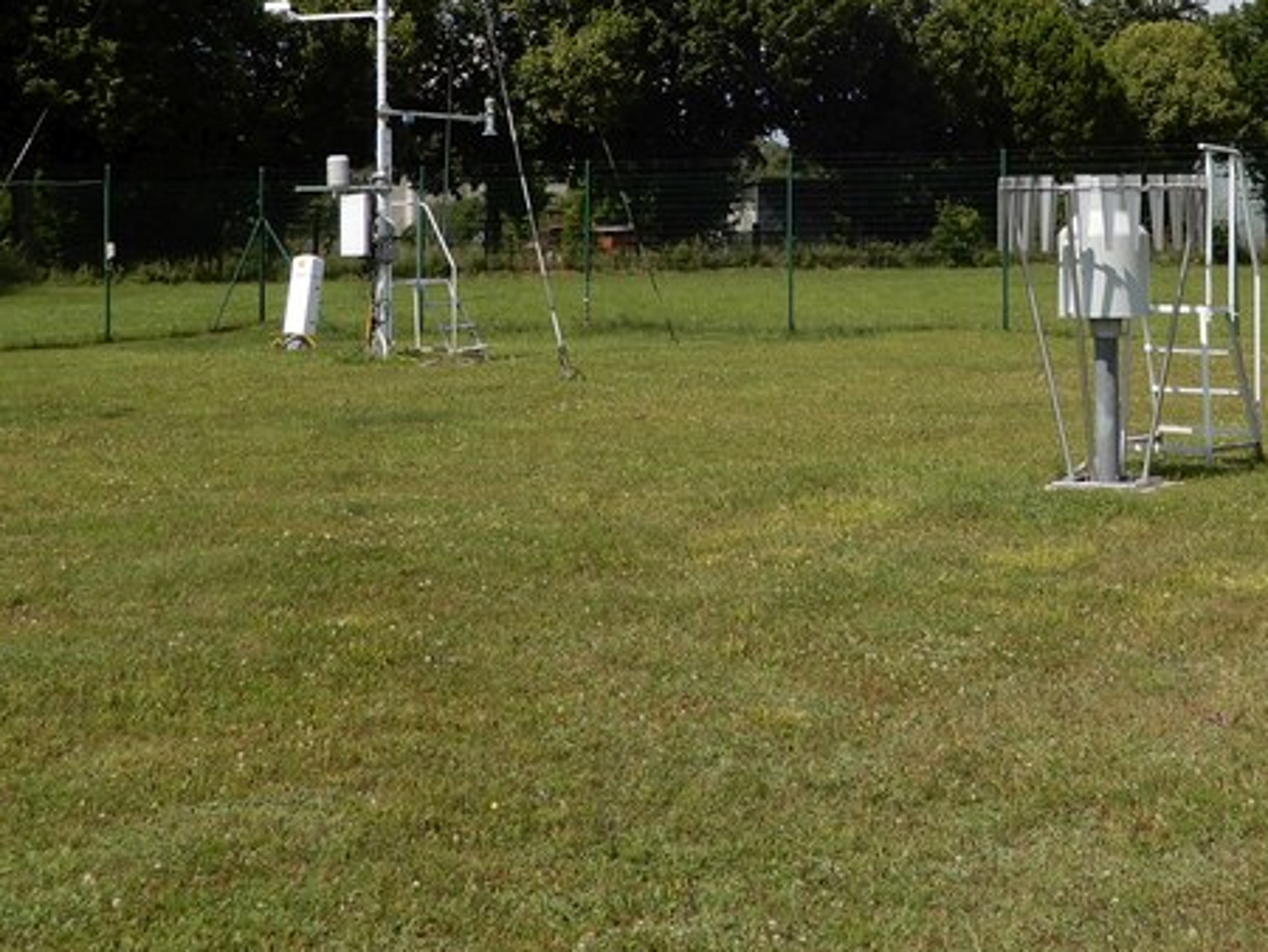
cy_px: 63
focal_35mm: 70
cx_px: 828
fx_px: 2566
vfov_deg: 20.5
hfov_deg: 27.6
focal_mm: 6.2
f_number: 4
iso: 80
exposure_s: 1/1250
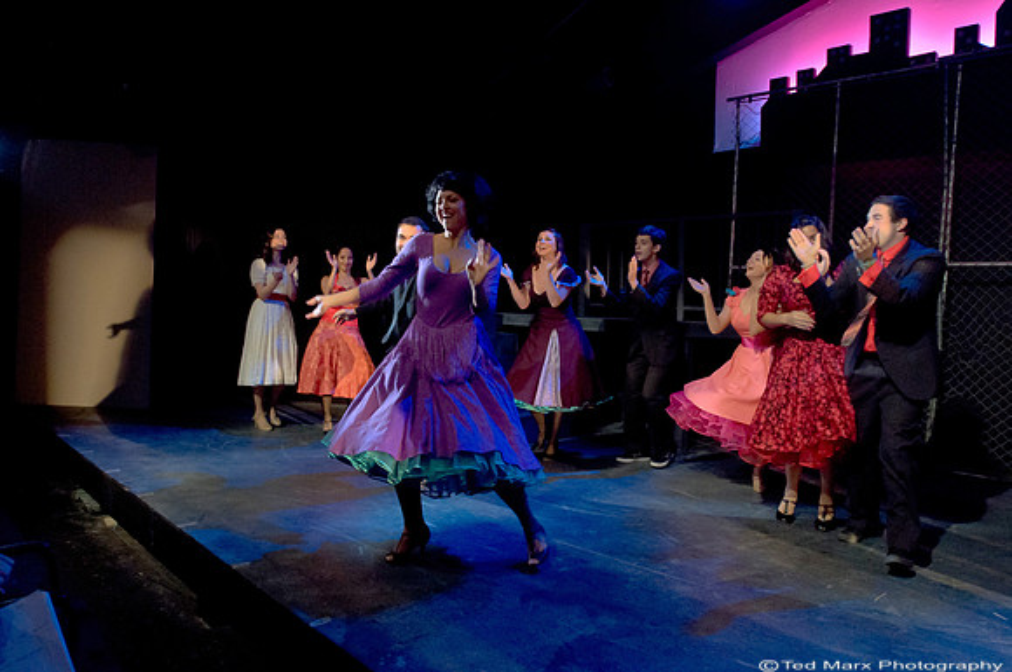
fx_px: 716
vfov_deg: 50.3
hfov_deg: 70.5
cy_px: 336
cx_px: 506
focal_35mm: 26
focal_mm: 17
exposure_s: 1/100
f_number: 2.8
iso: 3200
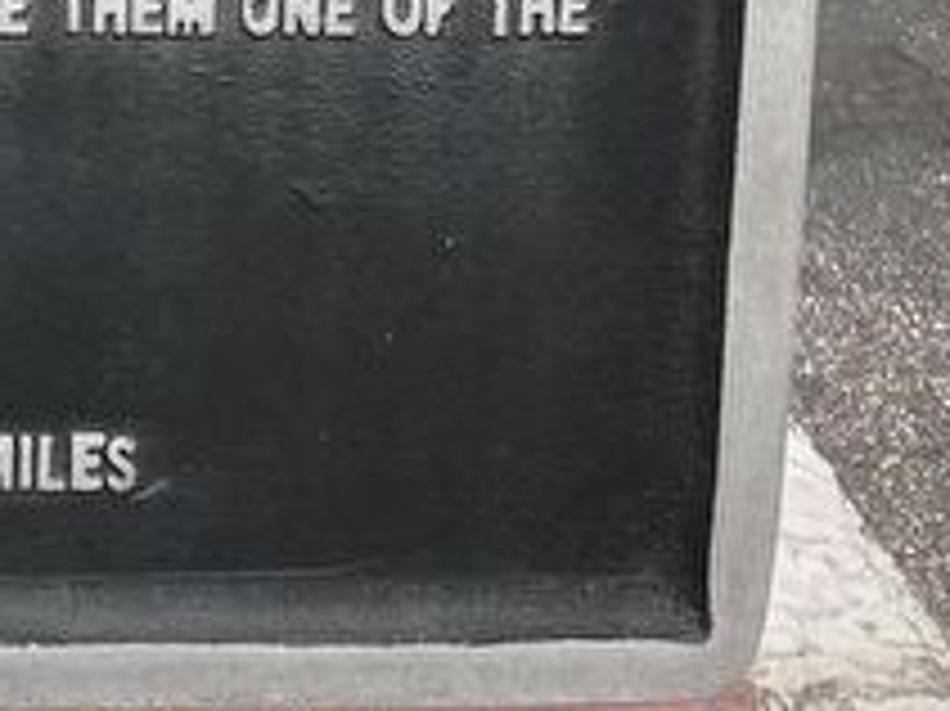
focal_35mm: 106
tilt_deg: -19.8
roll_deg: +0.6
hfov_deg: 16.7
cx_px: -509
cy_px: -189
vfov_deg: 13.5
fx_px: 2907
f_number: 1.8
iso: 80
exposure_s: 1/111
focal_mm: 3.99
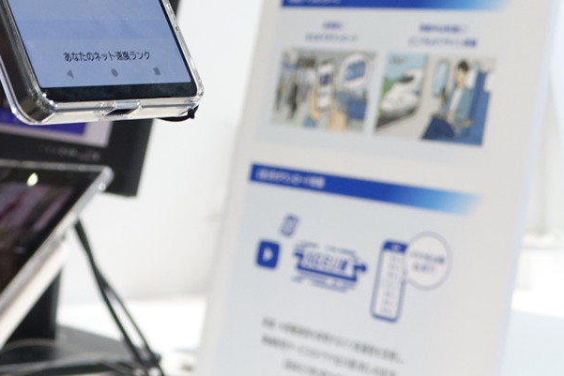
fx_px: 1755
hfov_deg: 18.1
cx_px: 114
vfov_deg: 11.9
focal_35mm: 112
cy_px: -124
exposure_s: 1/40
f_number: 2.8
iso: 200
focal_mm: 12.63
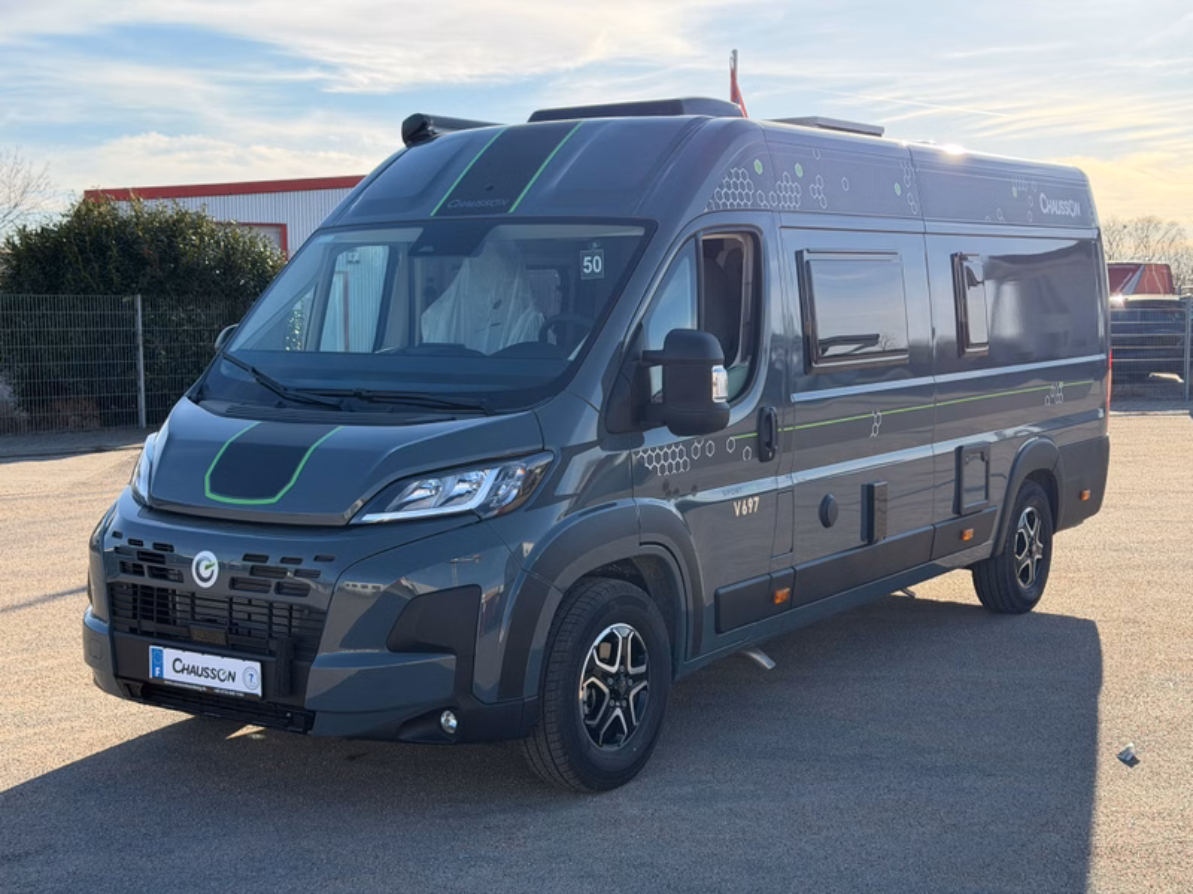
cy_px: 447
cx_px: 596
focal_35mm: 48
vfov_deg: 30.3
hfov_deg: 39.7
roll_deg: +0.3
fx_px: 1654
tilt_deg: -4.6
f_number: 1.78
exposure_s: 1/2088
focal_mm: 6.76
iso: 100
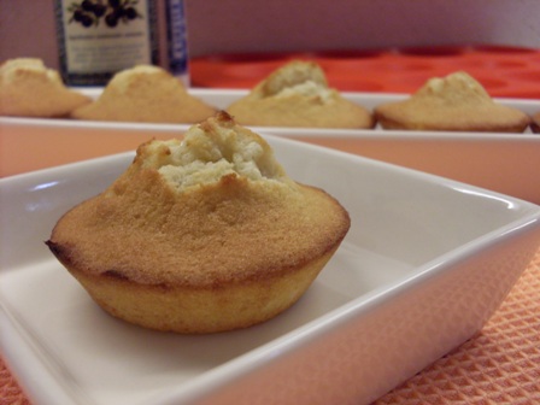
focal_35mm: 38
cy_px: 202
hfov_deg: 49.0
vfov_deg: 37.7
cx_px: 270
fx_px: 593
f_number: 2.8
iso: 160
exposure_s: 1/45
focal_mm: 6.3
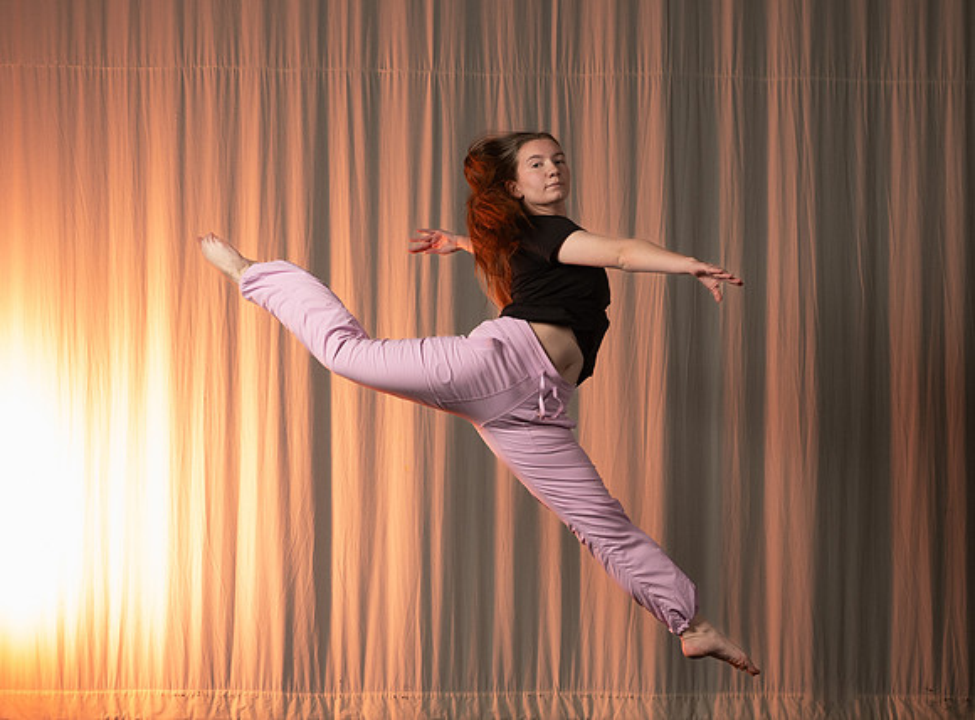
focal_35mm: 58
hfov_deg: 33.2
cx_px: 415
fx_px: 1632
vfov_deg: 24.7
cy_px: 514
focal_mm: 24
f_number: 6.3
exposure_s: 1/200
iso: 500
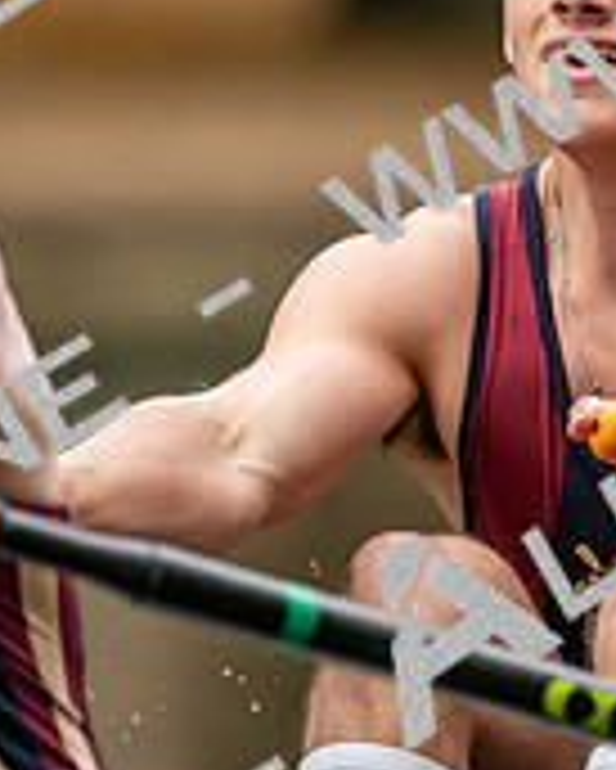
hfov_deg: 1.2
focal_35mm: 1276
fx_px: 29053
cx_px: -4
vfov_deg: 1.5
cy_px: 322
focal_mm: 400
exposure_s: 1/2500
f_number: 4.5
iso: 2500
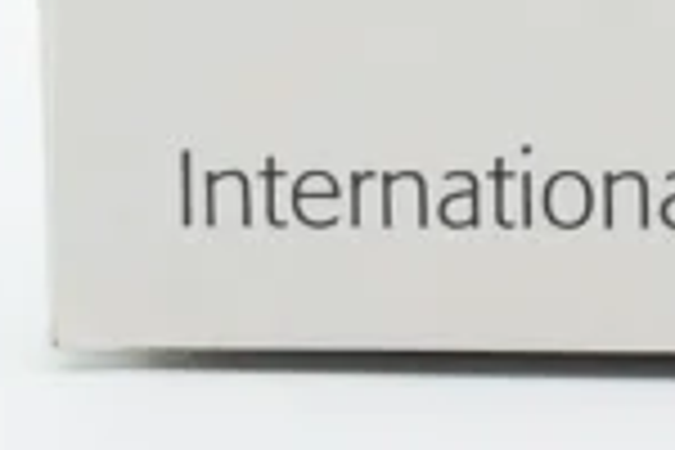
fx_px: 7893
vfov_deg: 3.2
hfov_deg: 4.8
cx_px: 1624
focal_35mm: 421
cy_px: -760
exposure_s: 1/125
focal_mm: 35
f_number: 8
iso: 400
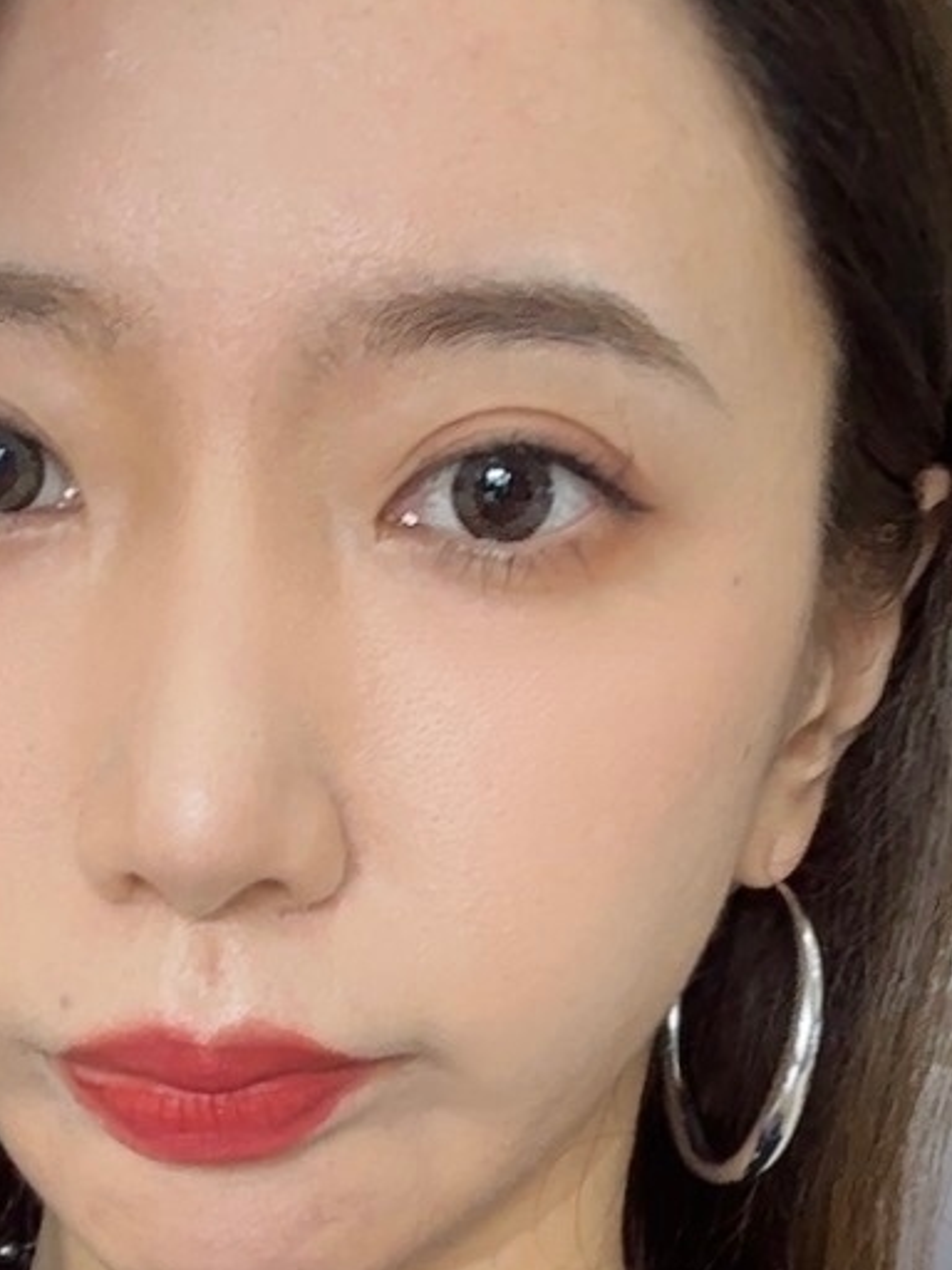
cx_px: 347
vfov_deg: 23.5
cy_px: 1320
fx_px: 2897
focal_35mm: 79
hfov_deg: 18.6
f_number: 1.9
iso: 125
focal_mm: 2.69
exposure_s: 1/60
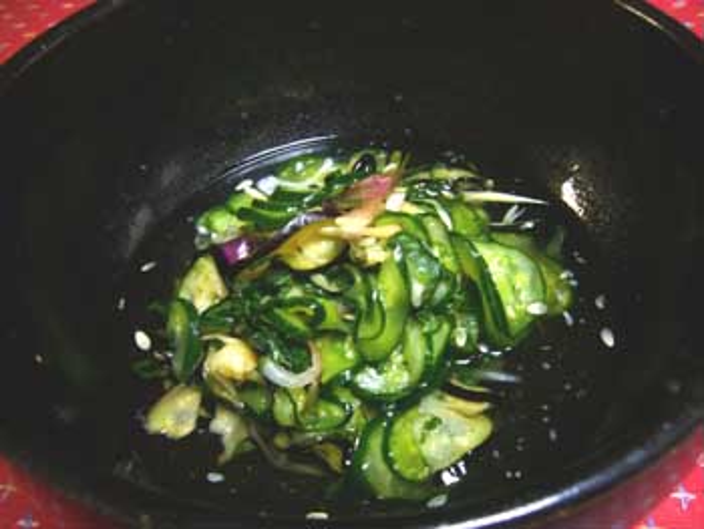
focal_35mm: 35
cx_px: 352
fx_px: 712
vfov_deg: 40.7
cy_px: 264
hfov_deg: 52.6
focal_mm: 5.8
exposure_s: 1/8
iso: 80
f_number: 2.8
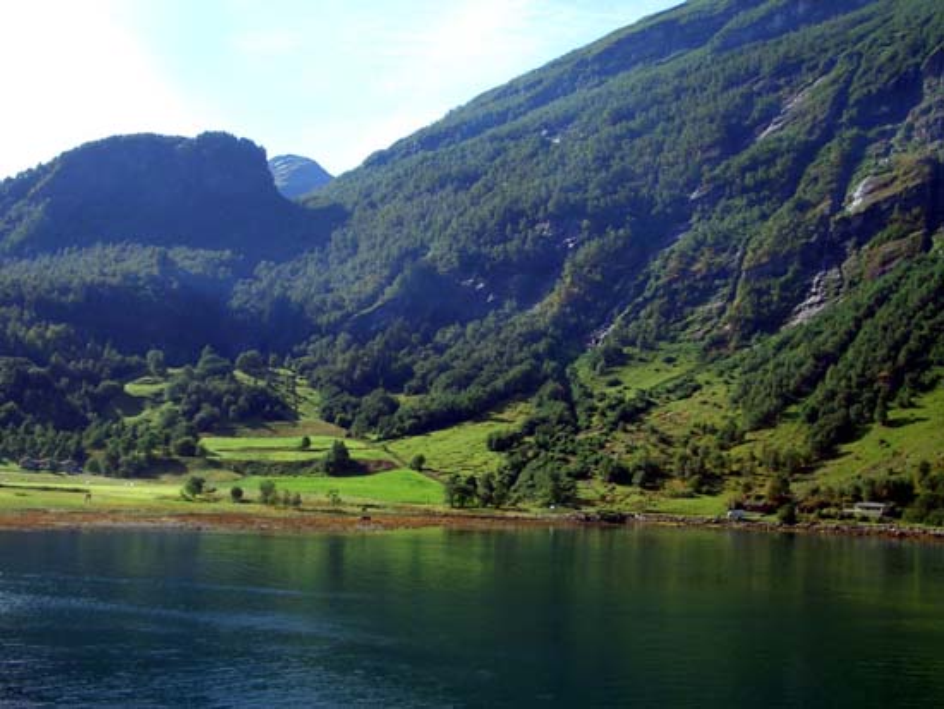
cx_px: 472
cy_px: 354
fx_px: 1119
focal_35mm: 41
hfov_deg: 45.8
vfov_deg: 35.2
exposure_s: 1/250
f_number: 4.6
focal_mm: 6.8
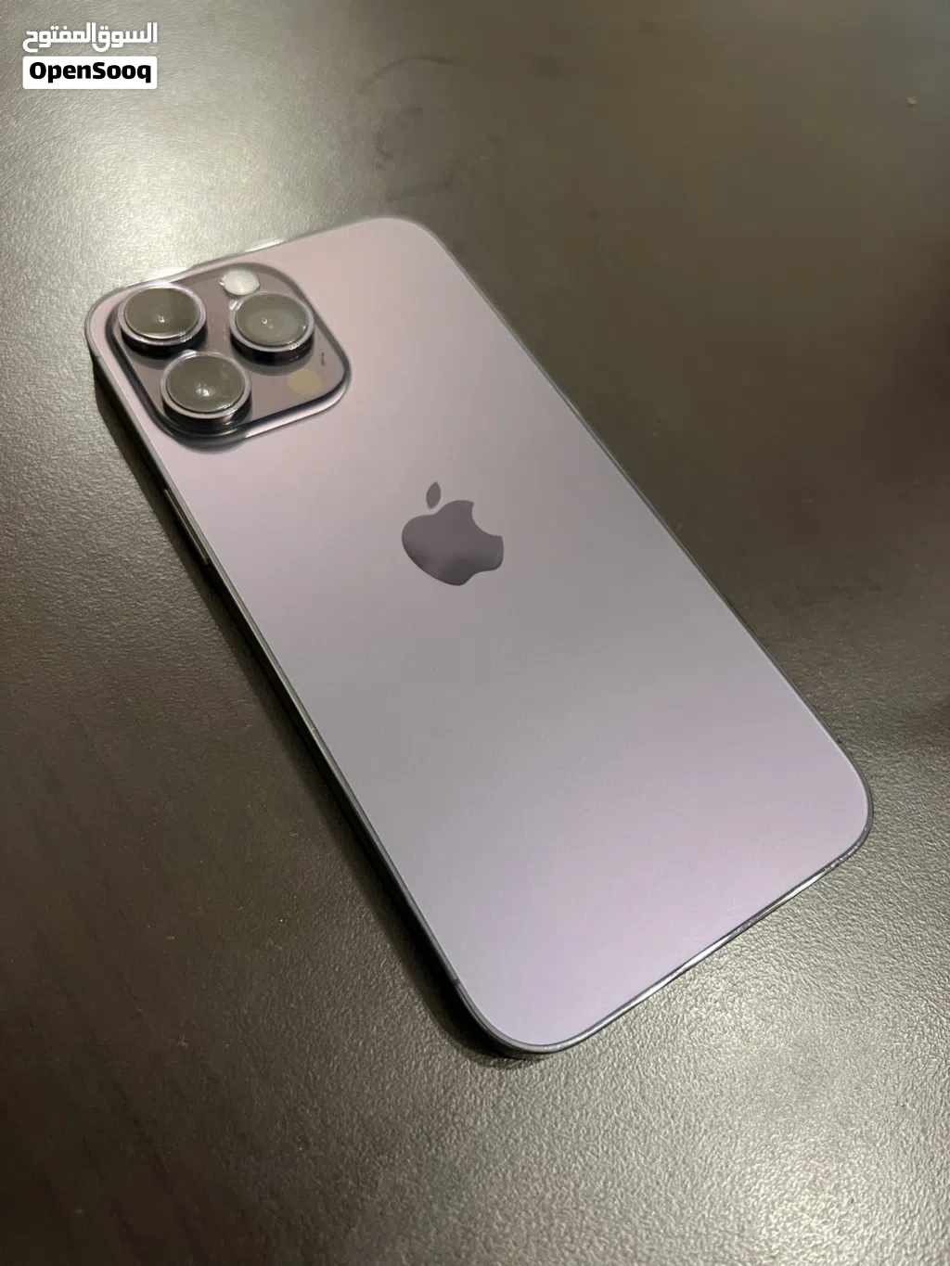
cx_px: 475
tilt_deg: -60.2
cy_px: 633
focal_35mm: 26
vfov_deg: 67.3
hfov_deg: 53.1
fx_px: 951
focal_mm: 5.7
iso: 400
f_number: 1.5
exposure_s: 1/50
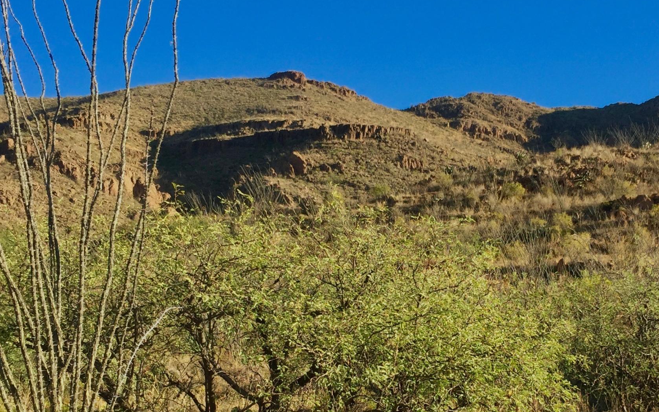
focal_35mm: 55
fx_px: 988
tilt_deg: +5.9
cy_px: 337
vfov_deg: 23.2
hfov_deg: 36.6
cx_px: 426
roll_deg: -1.5
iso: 32
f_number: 2.2
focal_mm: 4.15
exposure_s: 1/618
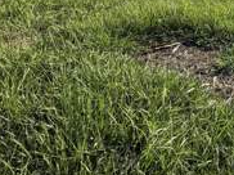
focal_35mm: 37
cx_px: 211
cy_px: -11
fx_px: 250
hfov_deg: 45.5
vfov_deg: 34.1
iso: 64
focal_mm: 2.22
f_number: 2.2
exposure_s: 1/1211
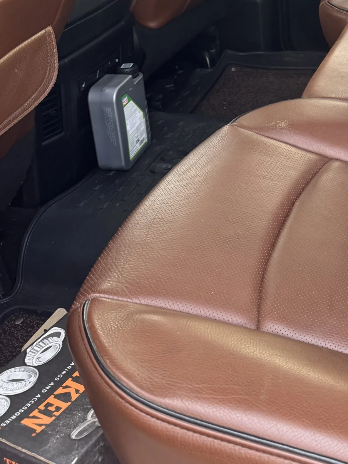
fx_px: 683
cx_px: 362
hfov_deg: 26.7
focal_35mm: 51
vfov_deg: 34.3
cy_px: 5
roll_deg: -3.3
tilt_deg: -17.7
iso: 200
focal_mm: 6.76
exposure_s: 1/121
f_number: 1.78
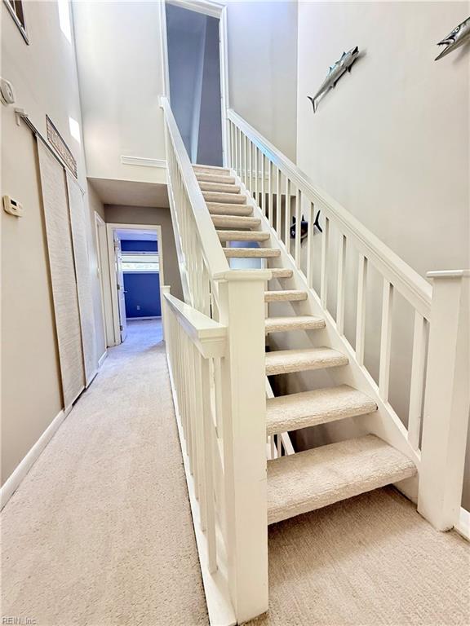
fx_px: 253
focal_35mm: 14
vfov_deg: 102.1
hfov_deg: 85.7
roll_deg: +0.8
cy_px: 313
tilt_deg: -5.9
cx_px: 235
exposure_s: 1/89
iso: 400
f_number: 2.2
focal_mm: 2.22
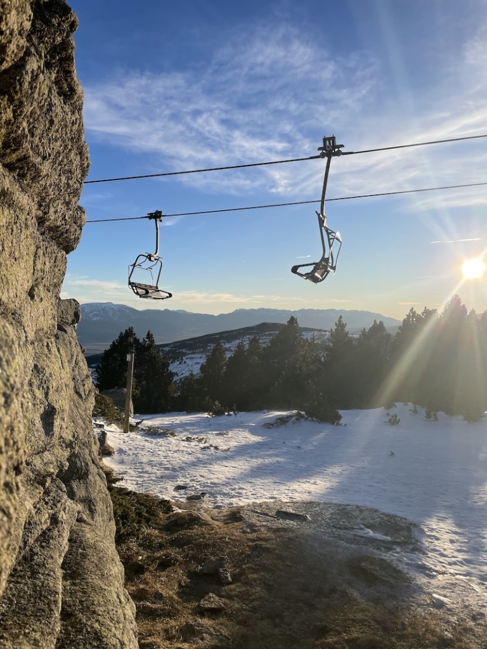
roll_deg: -1.8
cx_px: 244
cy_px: 324
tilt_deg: -0.3
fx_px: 488
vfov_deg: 67.3
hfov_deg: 53.1
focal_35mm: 26
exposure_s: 1/4292
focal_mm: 4.2
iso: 32
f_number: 1.6
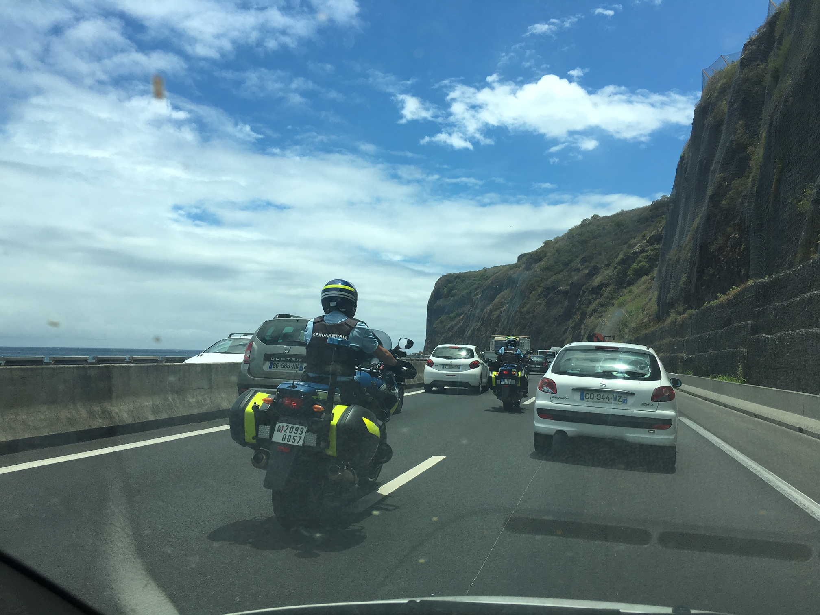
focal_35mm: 29
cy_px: 308
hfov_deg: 61.7
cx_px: 410
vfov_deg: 48.2
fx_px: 687
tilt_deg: +3.8
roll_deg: -2.7
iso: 25
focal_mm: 4.15
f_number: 2.2
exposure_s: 1/2024
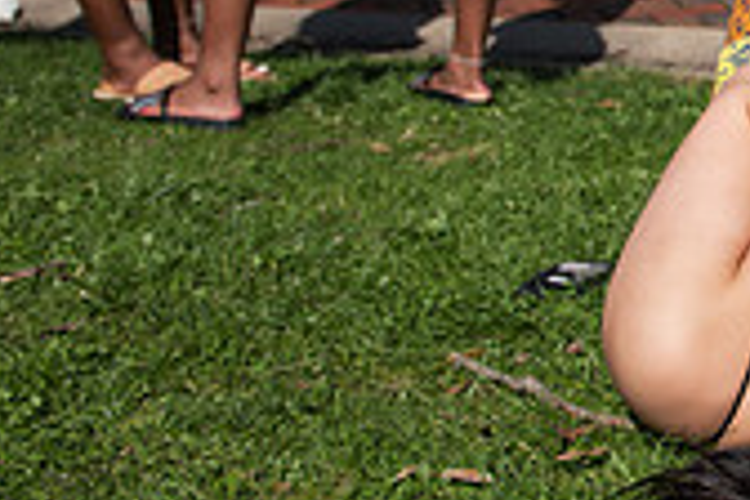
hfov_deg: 19.9
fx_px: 1875
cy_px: 38
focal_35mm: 90
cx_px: 1085
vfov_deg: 15.0
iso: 100
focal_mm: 26
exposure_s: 1/640
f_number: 5
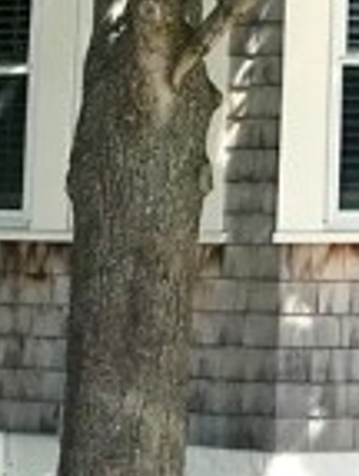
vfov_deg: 12.6
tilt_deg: +10.7
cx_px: 538
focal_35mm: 150
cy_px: -180
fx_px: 2065
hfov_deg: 9.6
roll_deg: -0.4
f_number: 1.8
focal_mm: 3.99
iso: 20
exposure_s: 1/1350
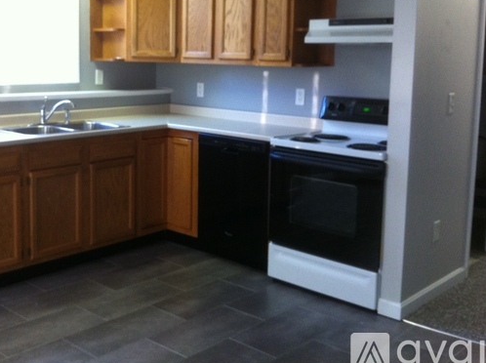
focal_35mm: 47
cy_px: 128
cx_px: 182
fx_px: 659
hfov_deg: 40.2
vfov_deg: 30.6
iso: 200
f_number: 2.8
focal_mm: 3.85
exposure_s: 1/15
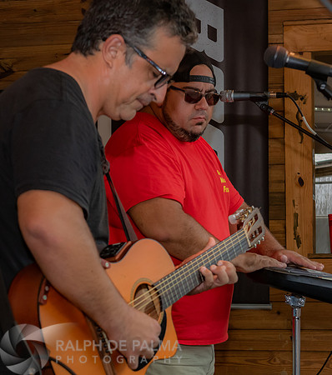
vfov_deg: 17.1
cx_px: 129
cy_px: 259
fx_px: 1248
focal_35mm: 108
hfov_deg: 15.1
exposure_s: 1/160
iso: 800
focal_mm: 52
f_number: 5.6
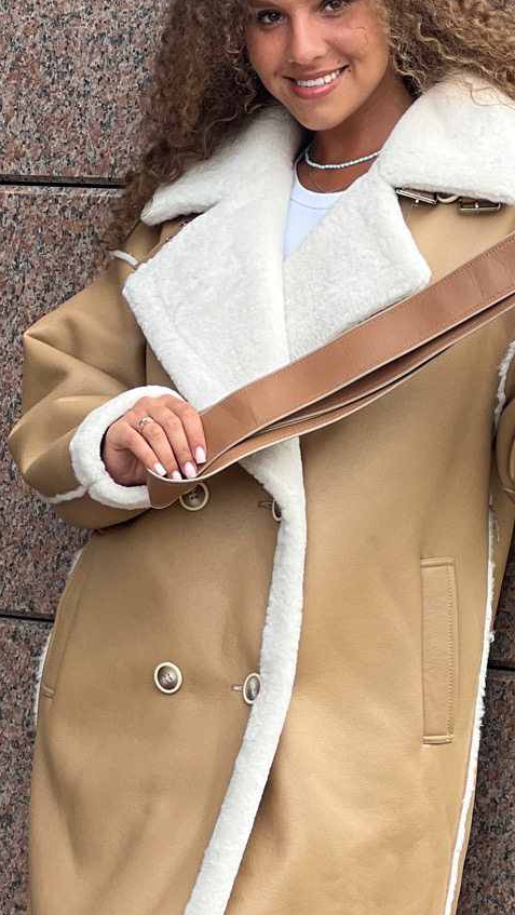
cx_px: 360
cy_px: 655
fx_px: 4099
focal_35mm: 169
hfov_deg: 7.2
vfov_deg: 12.7
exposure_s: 1/121
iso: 25
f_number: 2.8
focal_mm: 9
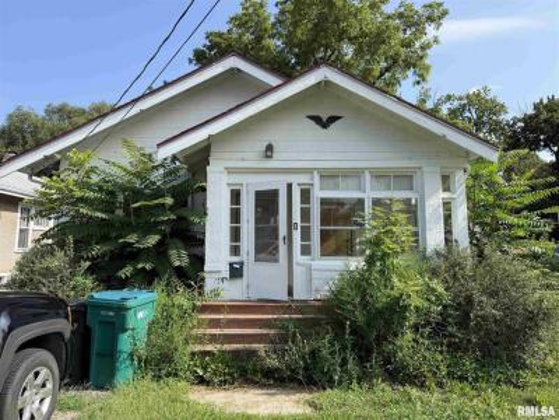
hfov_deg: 71.6
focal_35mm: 24
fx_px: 388
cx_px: 280
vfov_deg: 56.8
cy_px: 210
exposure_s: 1/2370
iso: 80
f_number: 1.78
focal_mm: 6.76
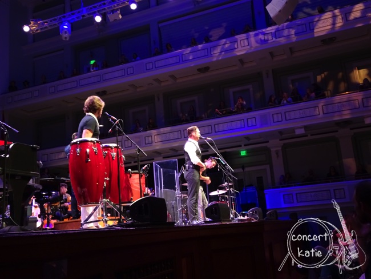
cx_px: 186
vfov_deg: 40.7
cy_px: 140
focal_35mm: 35
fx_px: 375
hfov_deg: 52.6
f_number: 4
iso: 800
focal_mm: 5.98
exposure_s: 1/15
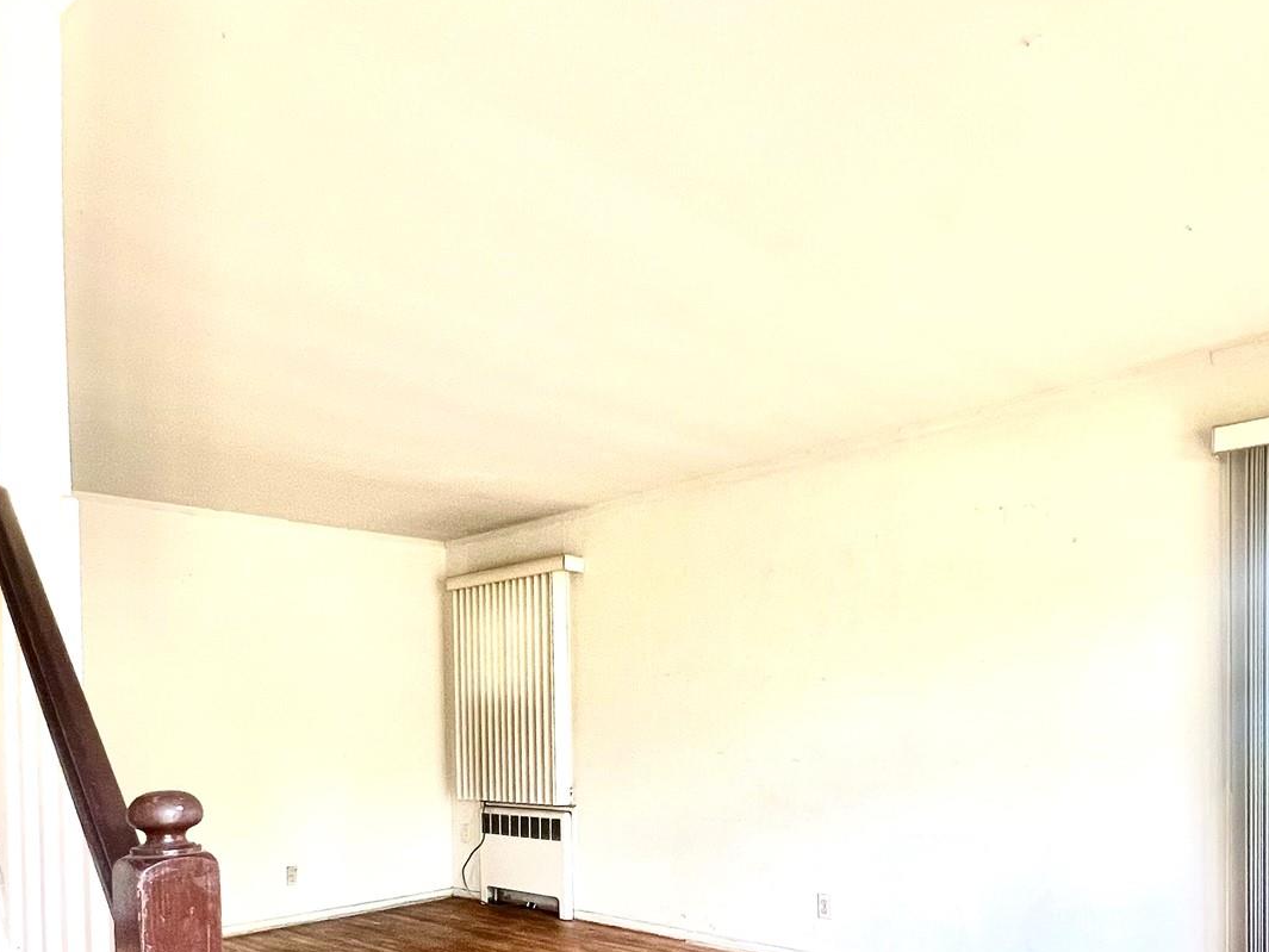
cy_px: 748
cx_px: 593
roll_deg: +0.4
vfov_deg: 51.8
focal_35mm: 25
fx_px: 917
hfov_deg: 69.3
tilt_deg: -2.0
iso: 80
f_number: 1.8
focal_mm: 1.57
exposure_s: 1/99
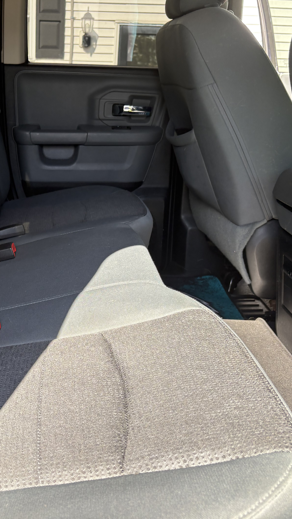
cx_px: 57
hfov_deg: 30.4
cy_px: 259
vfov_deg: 52.8
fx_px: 523
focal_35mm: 38
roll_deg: -0.8
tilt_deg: -14.5
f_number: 1.6
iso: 40
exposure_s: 1/278
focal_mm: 5.96
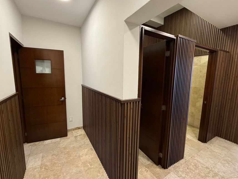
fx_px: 110
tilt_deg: -7.6
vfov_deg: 78.1
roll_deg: -1.5
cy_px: 89
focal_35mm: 16
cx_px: 122
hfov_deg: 94.5
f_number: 2.2
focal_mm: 2.22
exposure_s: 1/60
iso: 200
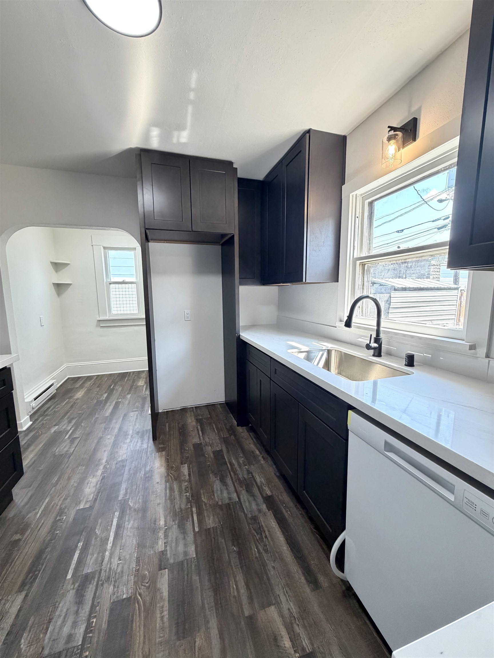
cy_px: 329
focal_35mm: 14
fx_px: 266
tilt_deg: -8.2
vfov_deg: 102.1
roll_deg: +0.2
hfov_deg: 85.7
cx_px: 247
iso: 320
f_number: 2.2
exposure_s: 1/120
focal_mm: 2.22
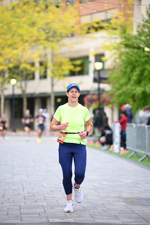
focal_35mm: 145
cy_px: 112
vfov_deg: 14.1
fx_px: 906
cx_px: 75
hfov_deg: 9.5
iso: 1000
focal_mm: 145
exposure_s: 1/1600
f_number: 2.8
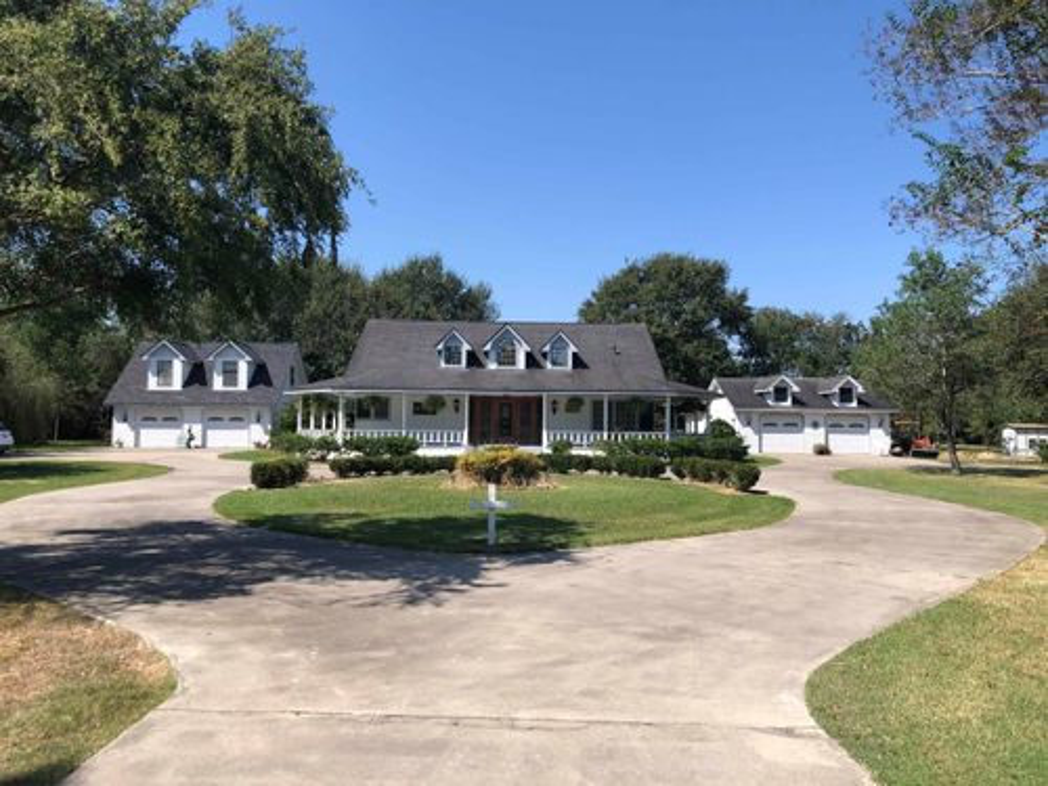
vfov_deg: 49.7
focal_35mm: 28
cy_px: 393
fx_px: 848
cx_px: 524
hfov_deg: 63.4
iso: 20
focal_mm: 3.99
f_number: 1.8
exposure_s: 1/1736
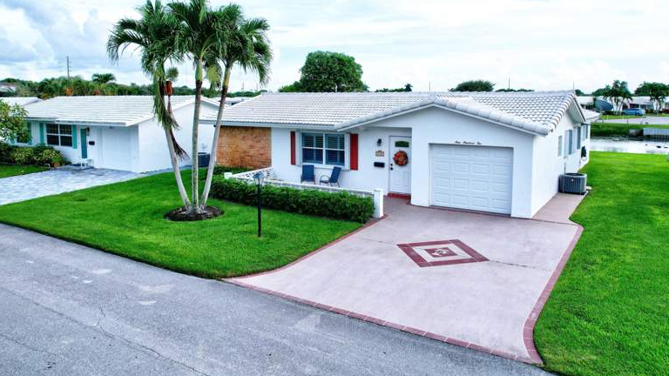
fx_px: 426
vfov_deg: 47.5
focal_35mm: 24
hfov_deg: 76.3
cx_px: 322
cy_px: 160
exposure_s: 1/640
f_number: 2.8
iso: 100
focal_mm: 8.4
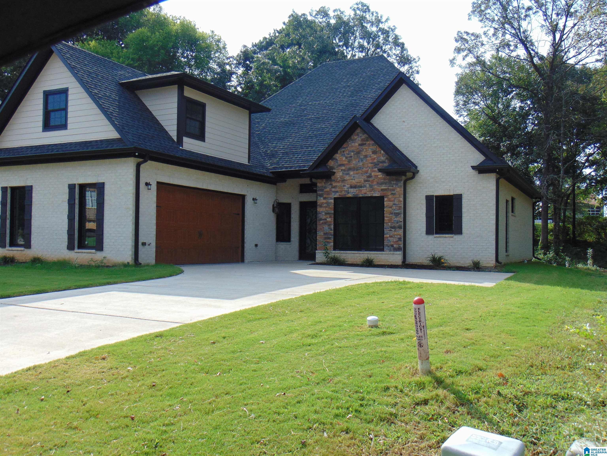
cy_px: 228
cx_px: 304
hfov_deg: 55.4
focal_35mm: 33
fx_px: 579
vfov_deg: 42.9
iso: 80
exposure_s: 1/500
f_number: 3.2
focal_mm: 5.8
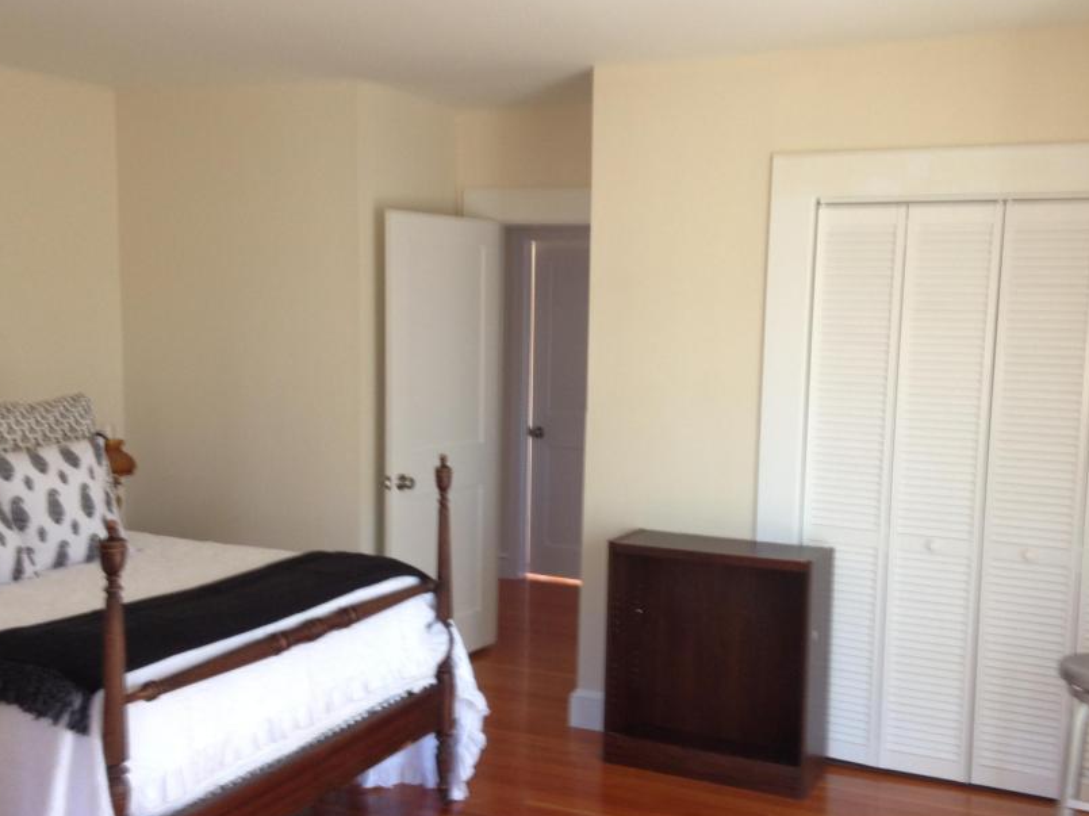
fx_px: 1321
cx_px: 584
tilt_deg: -7.7
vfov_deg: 34.3
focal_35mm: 42
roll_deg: -2.1
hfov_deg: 44.8
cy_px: 440
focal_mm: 4.12
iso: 80
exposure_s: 1/20
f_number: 2.4
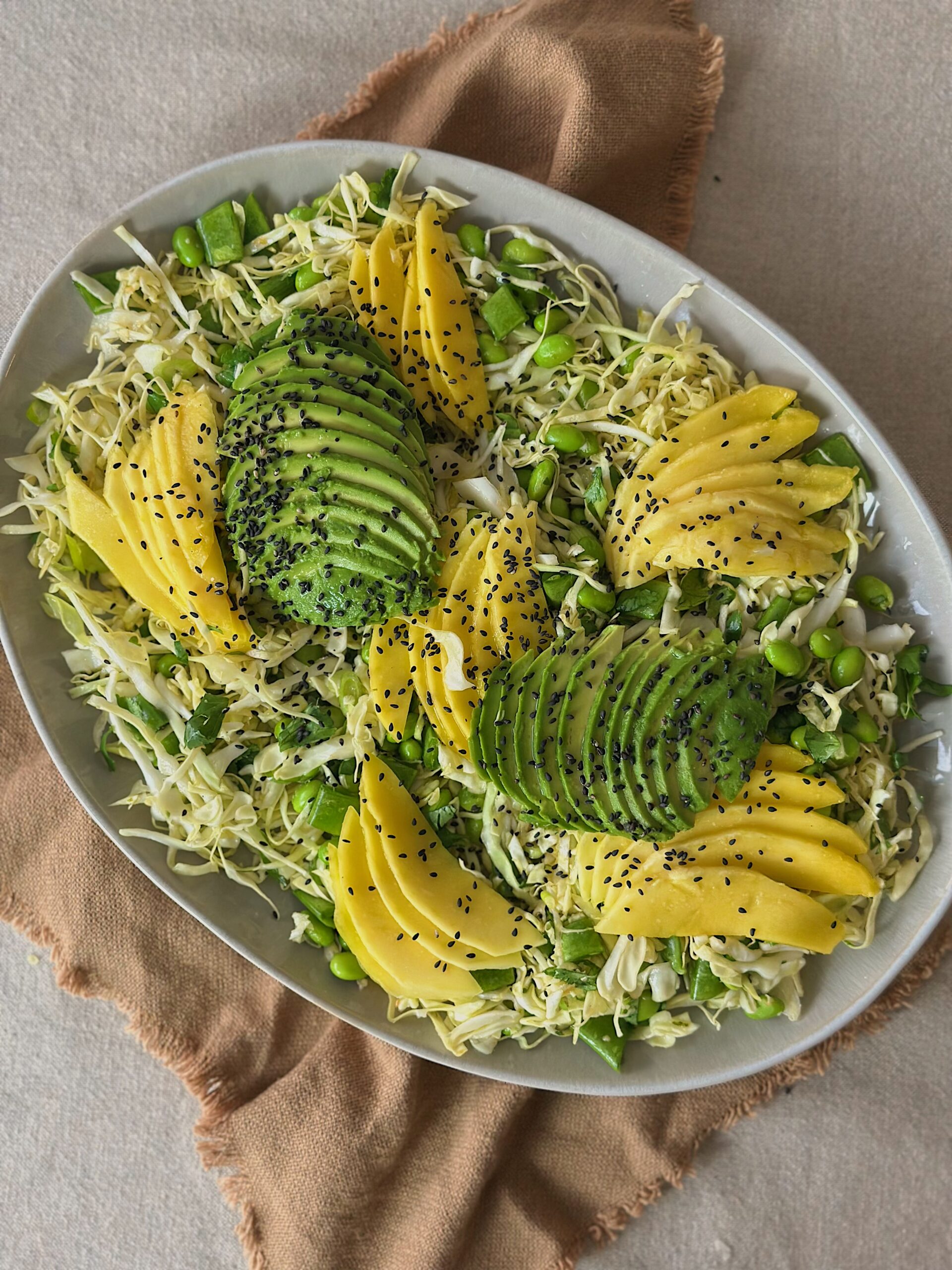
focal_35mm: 48
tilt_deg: -89.6
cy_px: 635
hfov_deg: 30.3
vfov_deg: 39.7
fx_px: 1760
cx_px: 476
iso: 125
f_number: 1.78
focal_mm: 6.86
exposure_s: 1/50
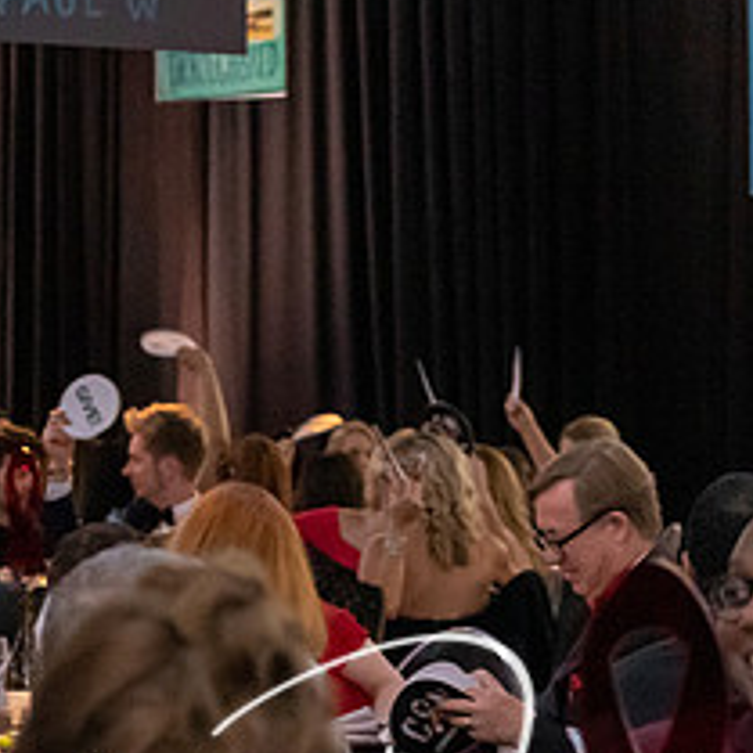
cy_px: 495
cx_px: 22
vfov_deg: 6.9
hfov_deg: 6.8
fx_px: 6276
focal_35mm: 255
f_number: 4.8
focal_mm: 72
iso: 6400
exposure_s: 1/60
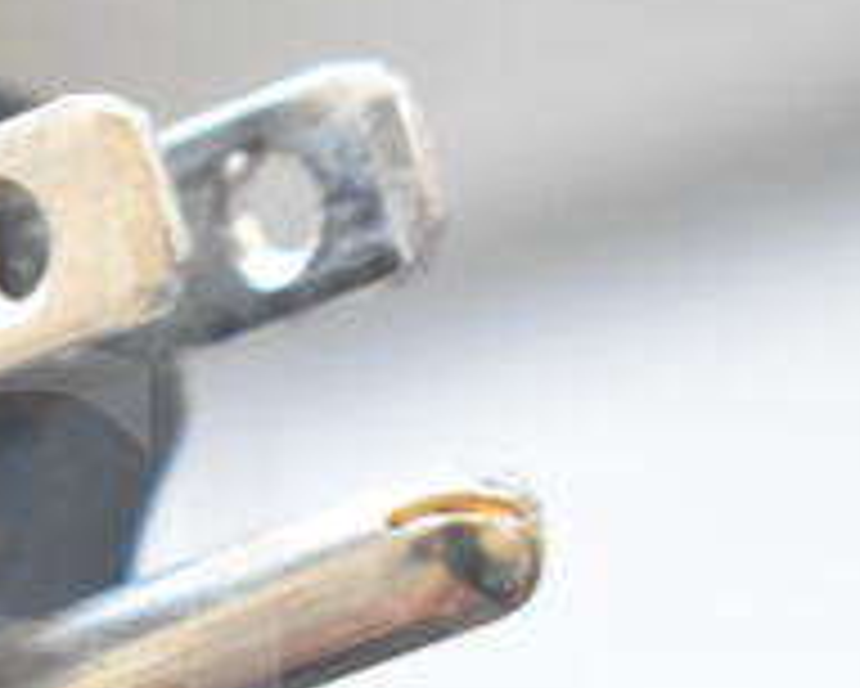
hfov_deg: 7.7
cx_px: -108
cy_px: 704
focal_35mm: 248
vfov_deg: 6.2
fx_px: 6303
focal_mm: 55
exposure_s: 1/100
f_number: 5.6
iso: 7200
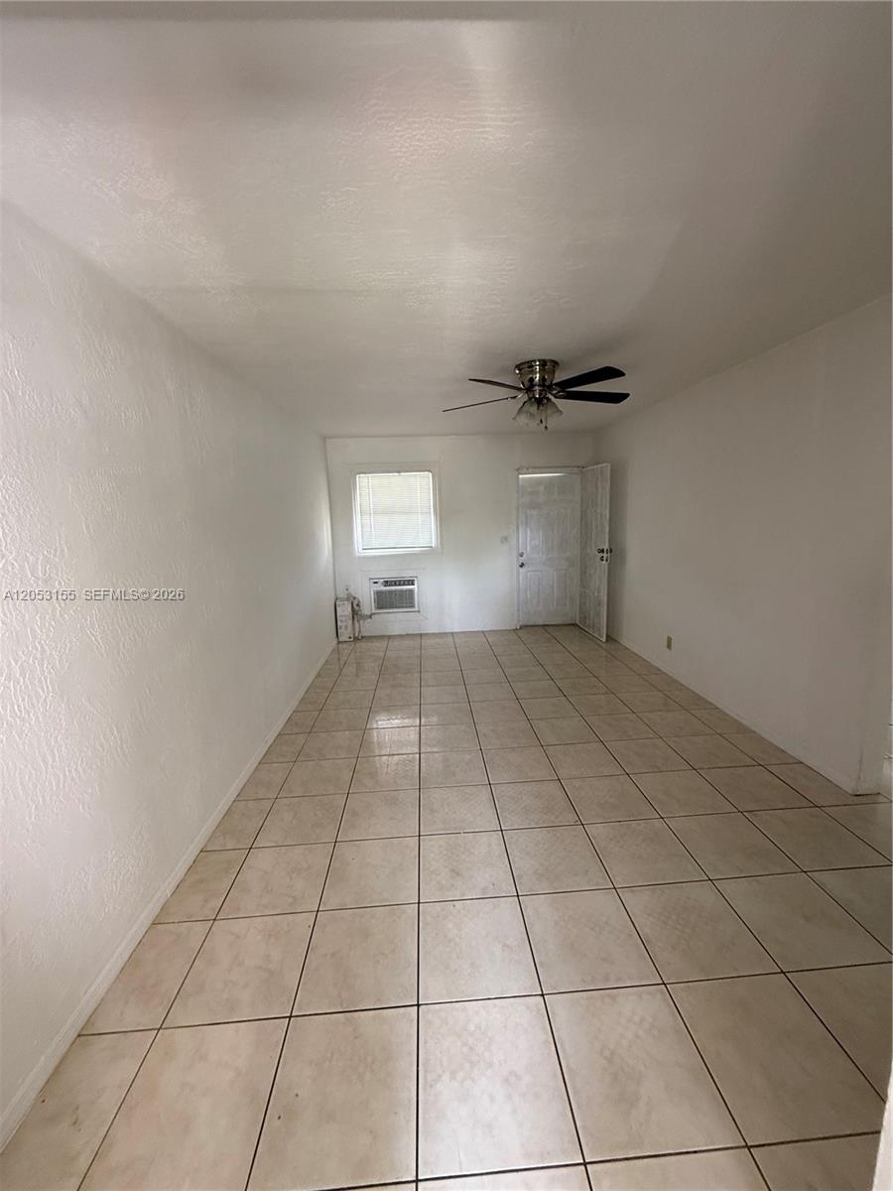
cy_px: 596
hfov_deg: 85.7
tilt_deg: -10.2
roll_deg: +1.6
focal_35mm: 14
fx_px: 482
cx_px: 446
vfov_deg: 102.1
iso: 320
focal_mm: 2.22
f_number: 2.2
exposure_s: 1/61
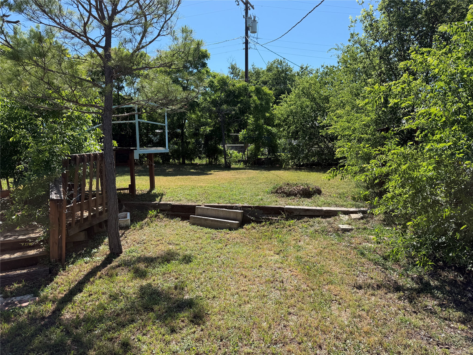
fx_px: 328
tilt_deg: -5.2
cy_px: 178
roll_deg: +1.1
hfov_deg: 71.6
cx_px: 236
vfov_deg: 56.8
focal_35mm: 24
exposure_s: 1/2525
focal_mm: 6.76
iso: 100
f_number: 1.78
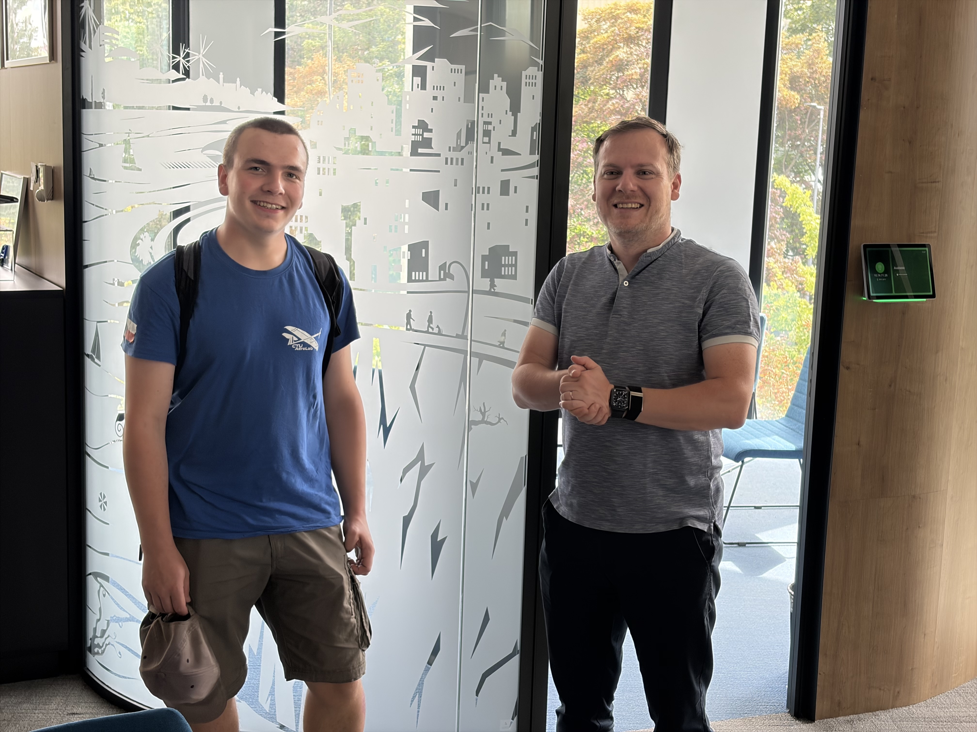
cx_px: 488
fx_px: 1468
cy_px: 366
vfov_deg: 28.0
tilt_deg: -9.5
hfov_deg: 36.8
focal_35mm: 52
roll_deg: -2.1
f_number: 1.6
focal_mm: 5.96
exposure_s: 1/121
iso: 50
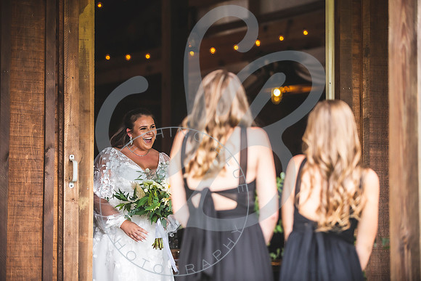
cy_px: 141
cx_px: 203
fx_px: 1490
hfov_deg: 16.1
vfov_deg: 10.8
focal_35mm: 127
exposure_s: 1/320
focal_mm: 120
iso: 250
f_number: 2.8
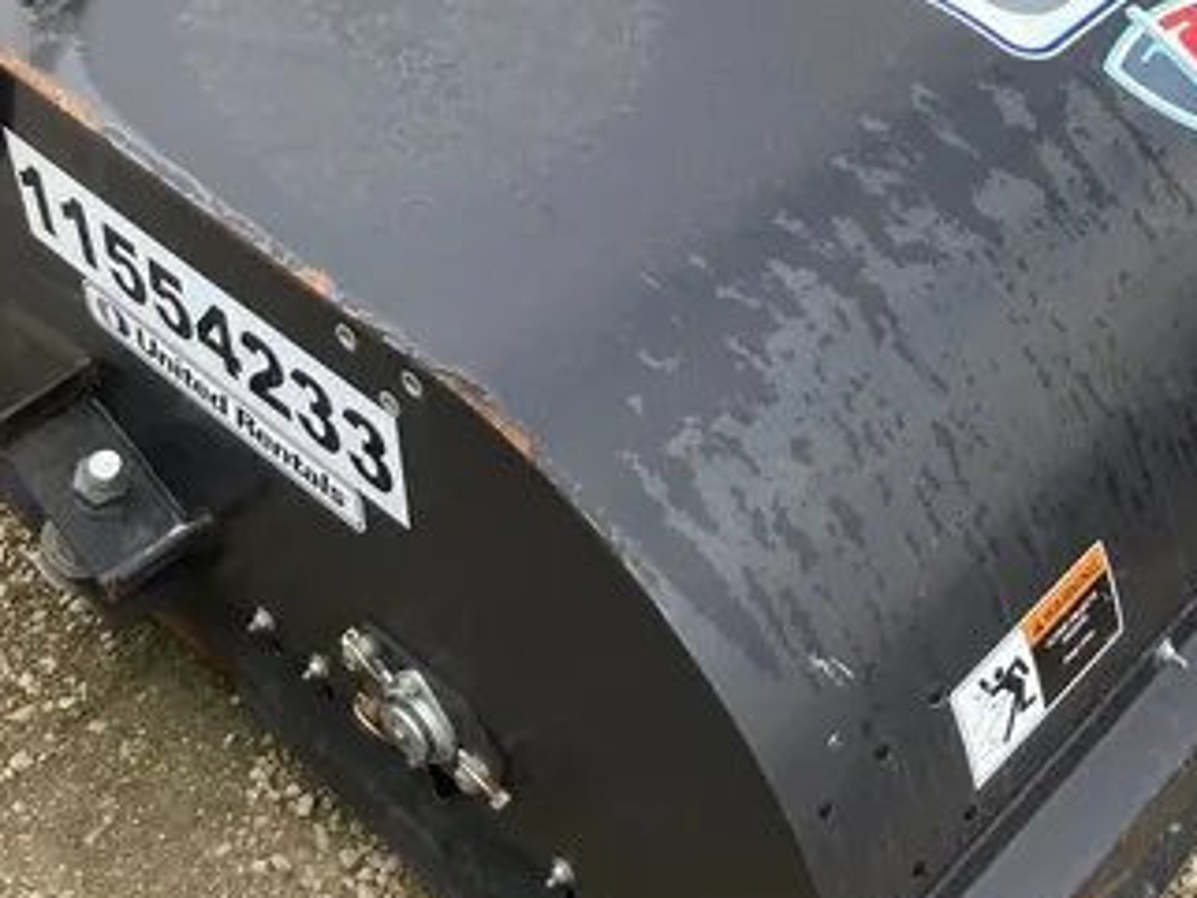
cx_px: 891
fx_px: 2214
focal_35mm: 64
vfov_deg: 22.3
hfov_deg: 29.8
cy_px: 54
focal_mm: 3.99
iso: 20
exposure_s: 1/171
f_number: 1.8
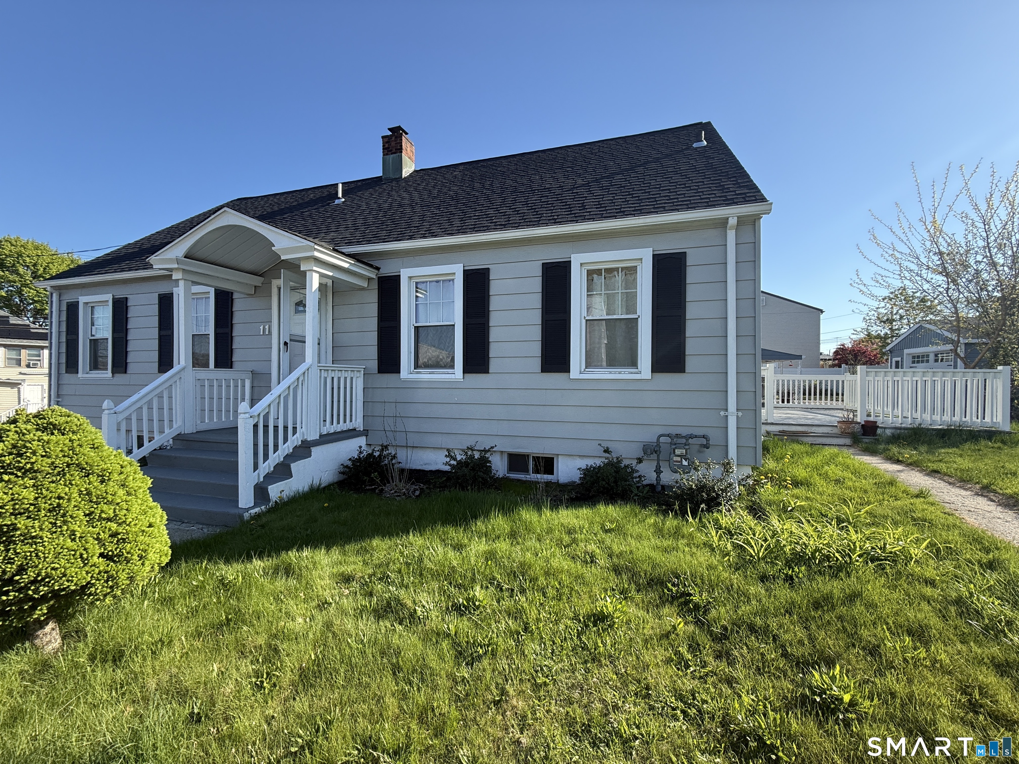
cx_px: 510
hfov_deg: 102.1
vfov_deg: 85.7
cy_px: 382
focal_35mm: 14
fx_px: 412
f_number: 2.2
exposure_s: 1/510
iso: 50
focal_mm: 2.22
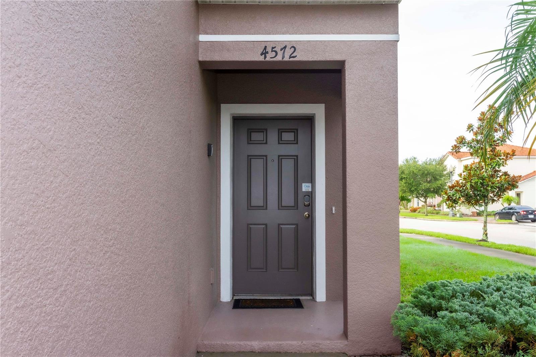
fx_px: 432
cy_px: 178
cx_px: 268
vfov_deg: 44.9
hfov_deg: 63.7
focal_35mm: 29
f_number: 13
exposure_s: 1/125
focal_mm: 29
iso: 1000
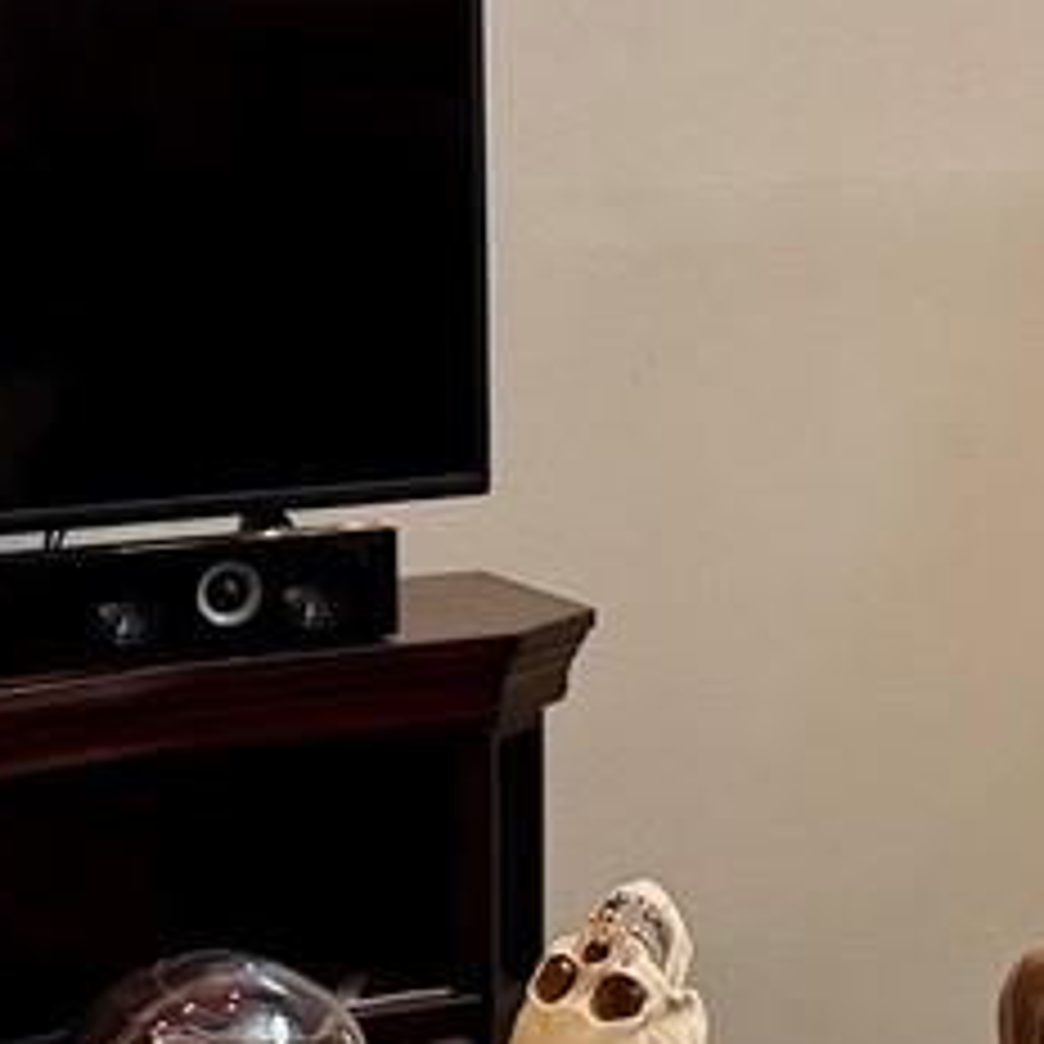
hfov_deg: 11.2
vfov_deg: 11.8
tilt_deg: -2.8
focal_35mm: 146
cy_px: -9
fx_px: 4982
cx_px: 1814
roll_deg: -0.2
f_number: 1.78
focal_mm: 6.76
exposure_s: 1/60
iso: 100
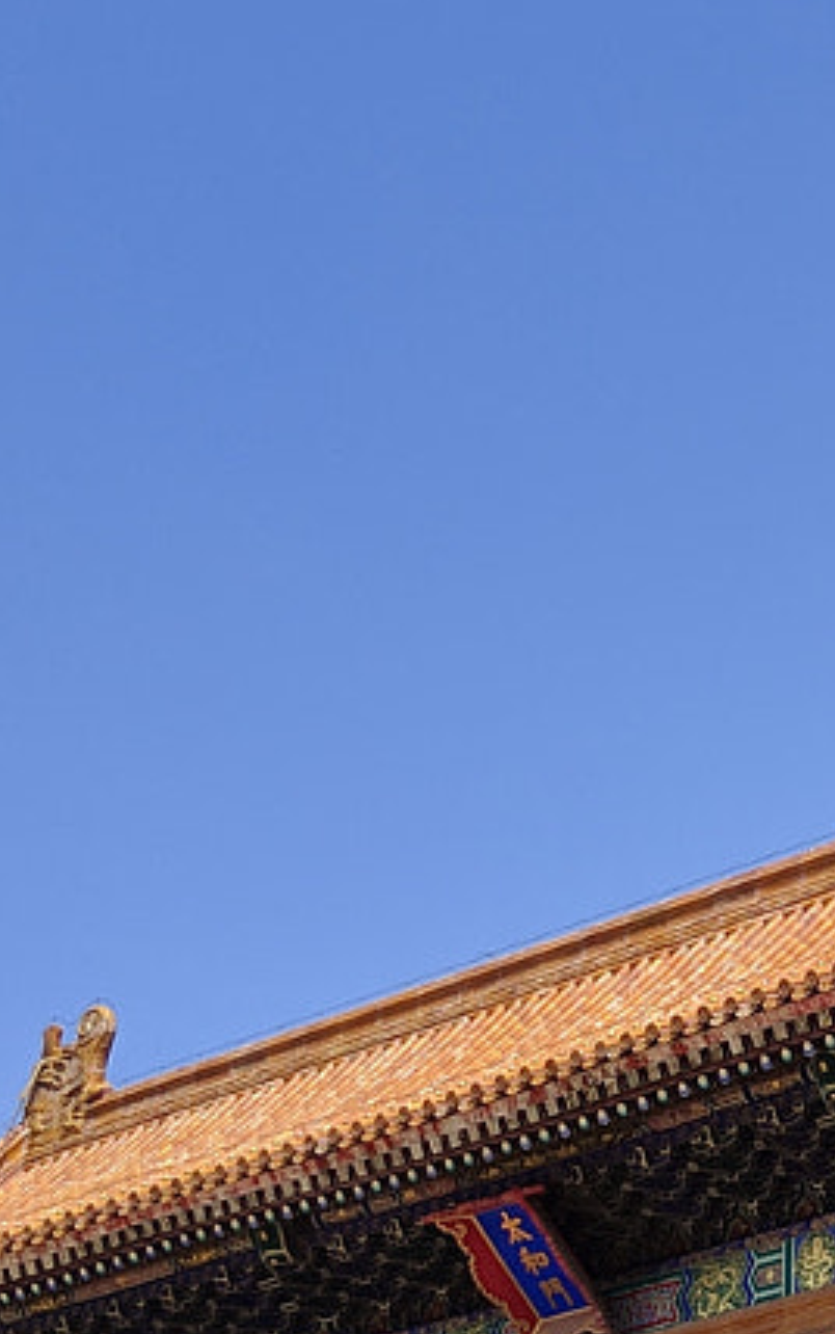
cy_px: 1247
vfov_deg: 19.7
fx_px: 3745
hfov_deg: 12.2
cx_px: 1221
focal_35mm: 103
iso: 50
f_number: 1.7
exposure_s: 1/2445
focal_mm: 4.2
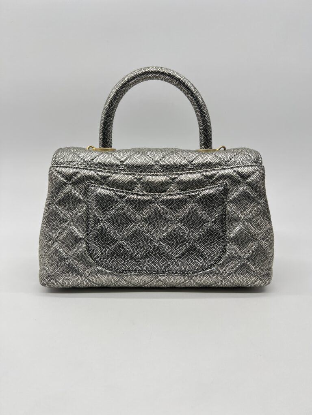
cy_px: 208
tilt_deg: -11.0
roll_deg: -0.1
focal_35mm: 26
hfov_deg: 53.1
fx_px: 312
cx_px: 156
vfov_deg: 67.3
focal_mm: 5.7
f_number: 1.5
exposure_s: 1/100
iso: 32
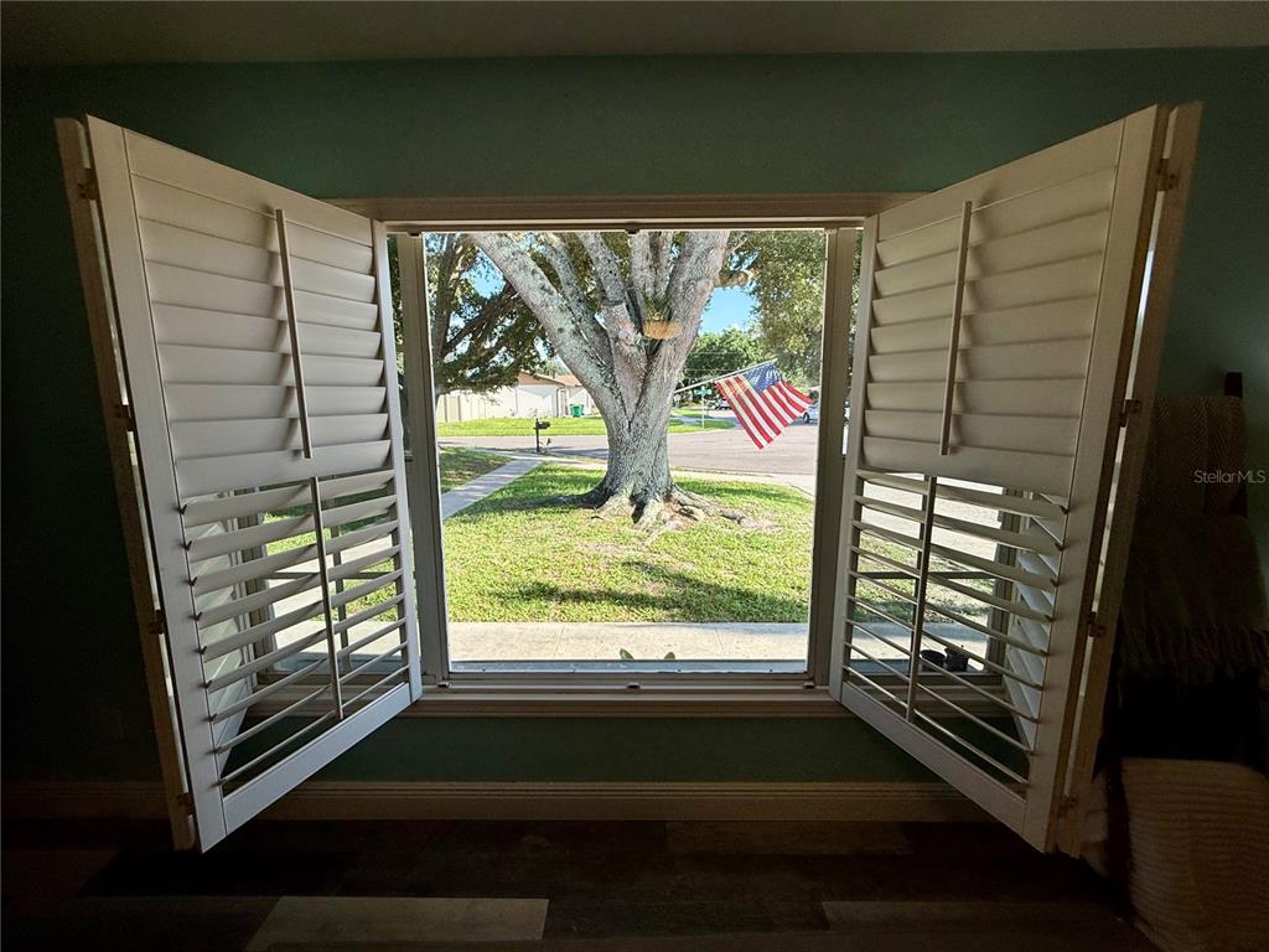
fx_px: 513
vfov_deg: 85.7
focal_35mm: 14
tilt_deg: -8.1
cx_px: 634
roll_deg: +0.2
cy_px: 476
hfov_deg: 102.1
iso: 50
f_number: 2.2
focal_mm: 2.22
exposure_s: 1/301
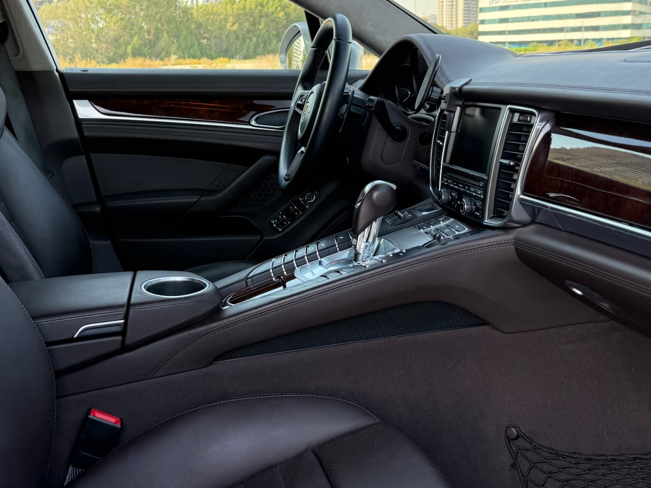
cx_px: 222
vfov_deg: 36.4
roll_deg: +1.8
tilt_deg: -6.9
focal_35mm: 39
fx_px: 733
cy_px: 159
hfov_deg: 47.2
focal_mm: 6.76
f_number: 1.78
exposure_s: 1/438
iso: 100
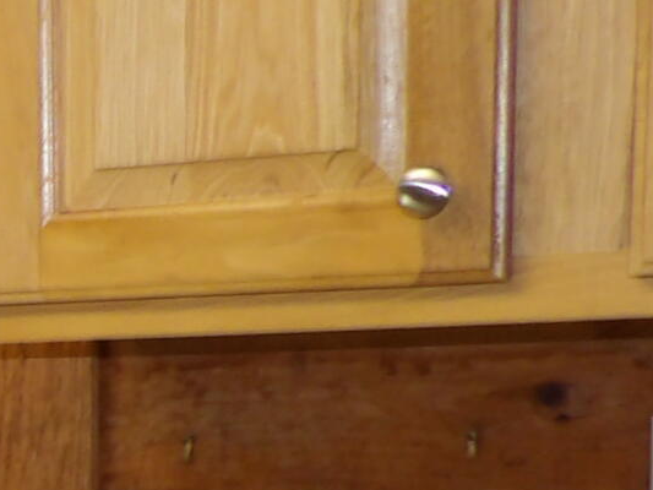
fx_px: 2547
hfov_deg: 11.8
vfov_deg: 10.6
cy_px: 740
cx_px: -919
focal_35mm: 135
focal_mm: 4.3
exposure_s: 1/33
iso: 200
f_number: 3.2
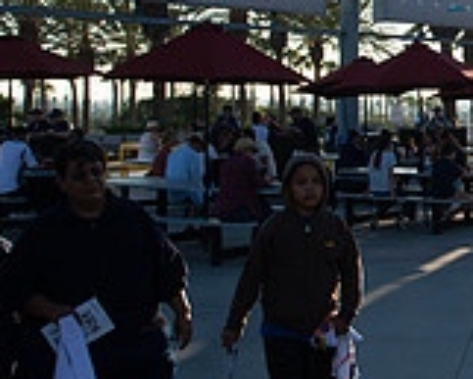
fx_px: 1135
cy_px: 69
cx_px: 614
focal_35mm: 81
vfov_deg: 18.8
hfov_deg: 21.3
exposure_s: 1/2500
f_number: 2.8
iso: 200
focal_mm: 24
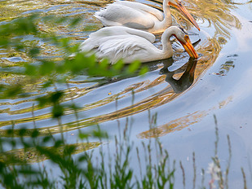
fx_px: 1100
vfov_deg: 9.8
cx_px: 169
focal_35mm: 151
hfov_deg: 13.1
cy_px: 73
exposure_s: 1/640
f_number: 4
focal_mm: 75
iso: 1000
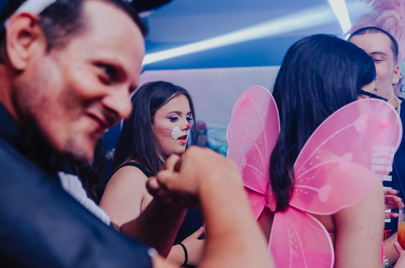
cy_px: 134
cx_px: 202
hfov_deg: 42.4
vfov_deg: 28.8
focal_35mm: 46
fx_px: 522
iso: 320
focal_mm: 31
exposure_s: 1/60
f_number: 2.8
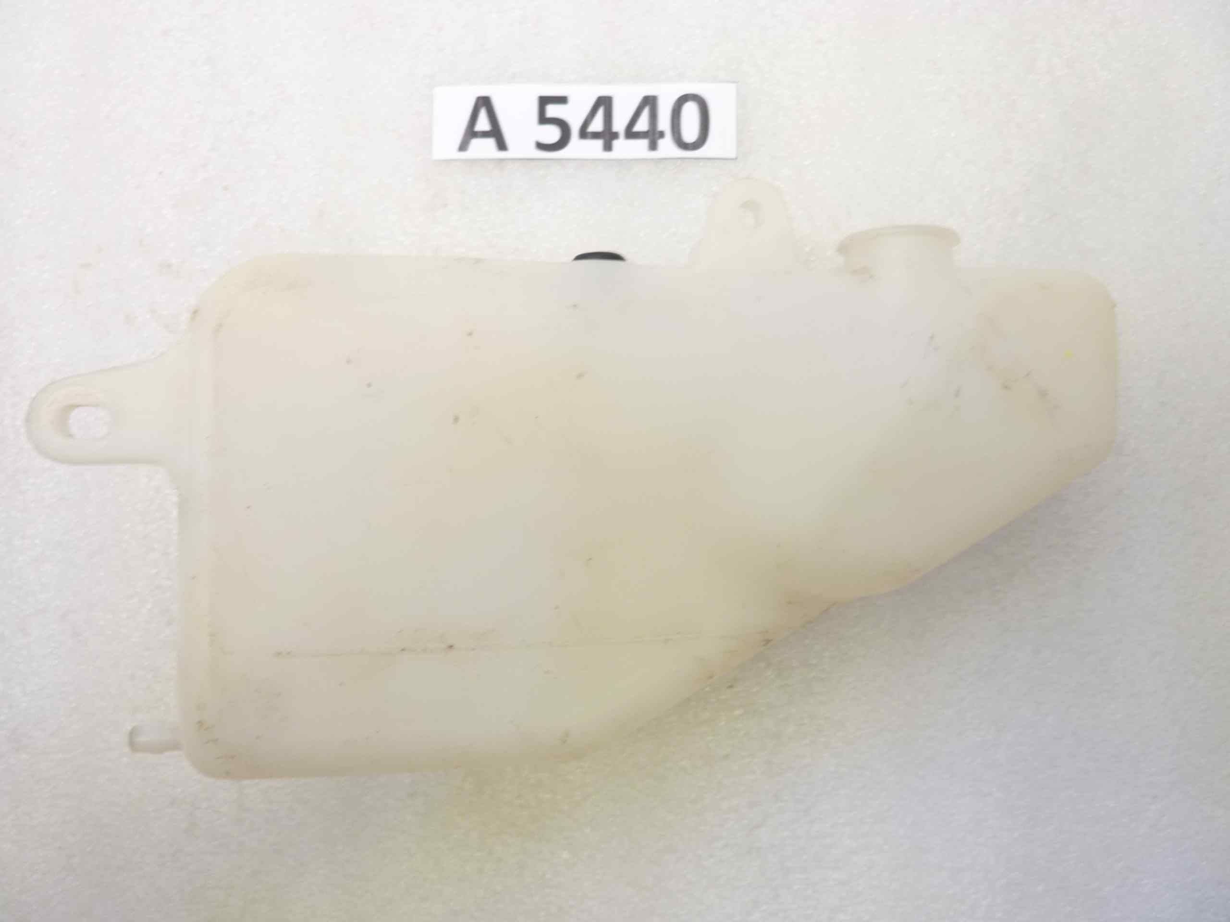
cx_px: 615
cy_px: 461
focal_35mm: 25
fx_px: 888
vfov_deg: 54.9
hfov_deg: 69.4
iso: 80
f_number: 3.3
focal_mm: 4.1
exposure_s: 1/13
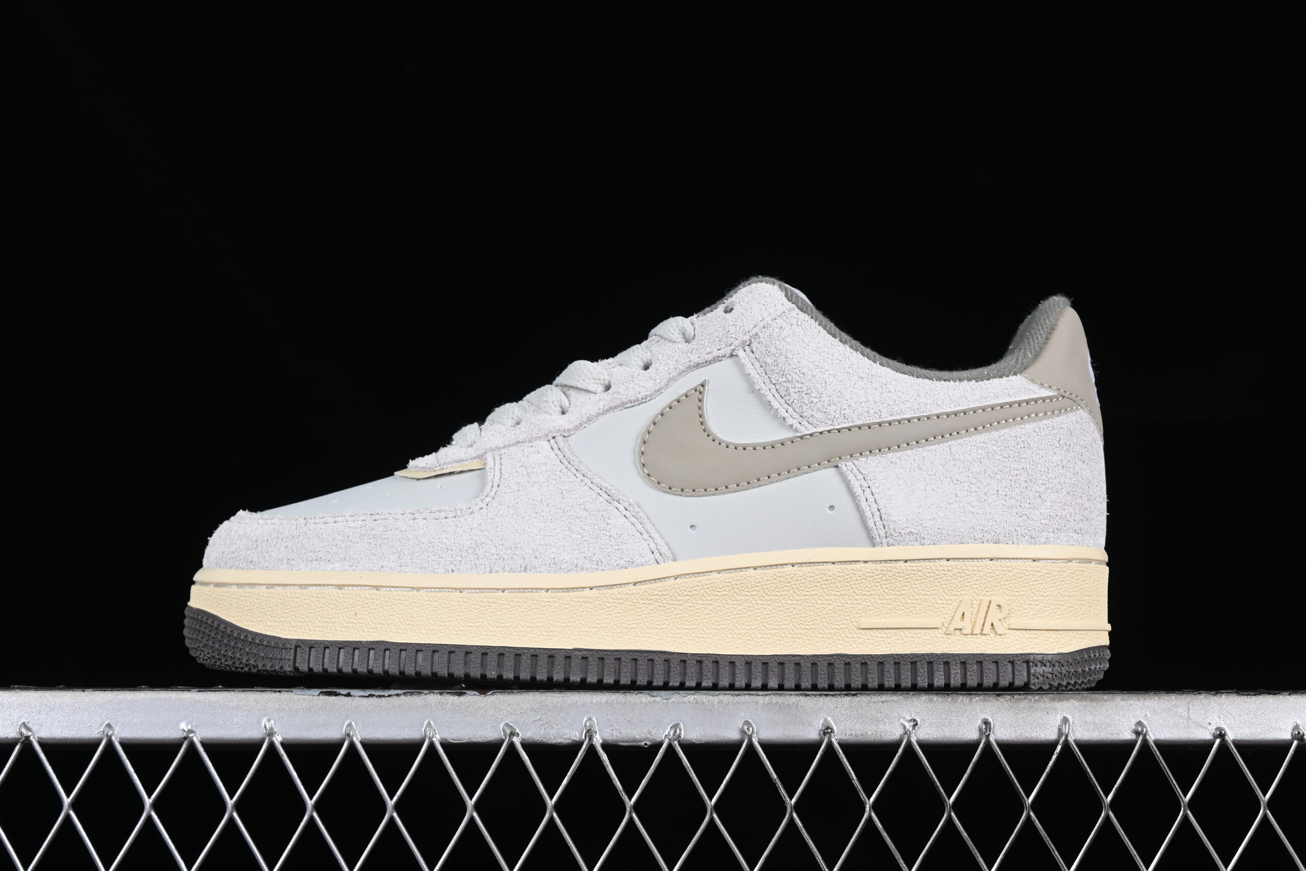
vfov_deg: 18.2
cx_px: 653
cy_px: 436
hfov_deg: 27.0
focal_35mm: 75
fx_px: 2721
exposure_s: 1/80
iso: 160
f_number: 8
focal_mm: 50
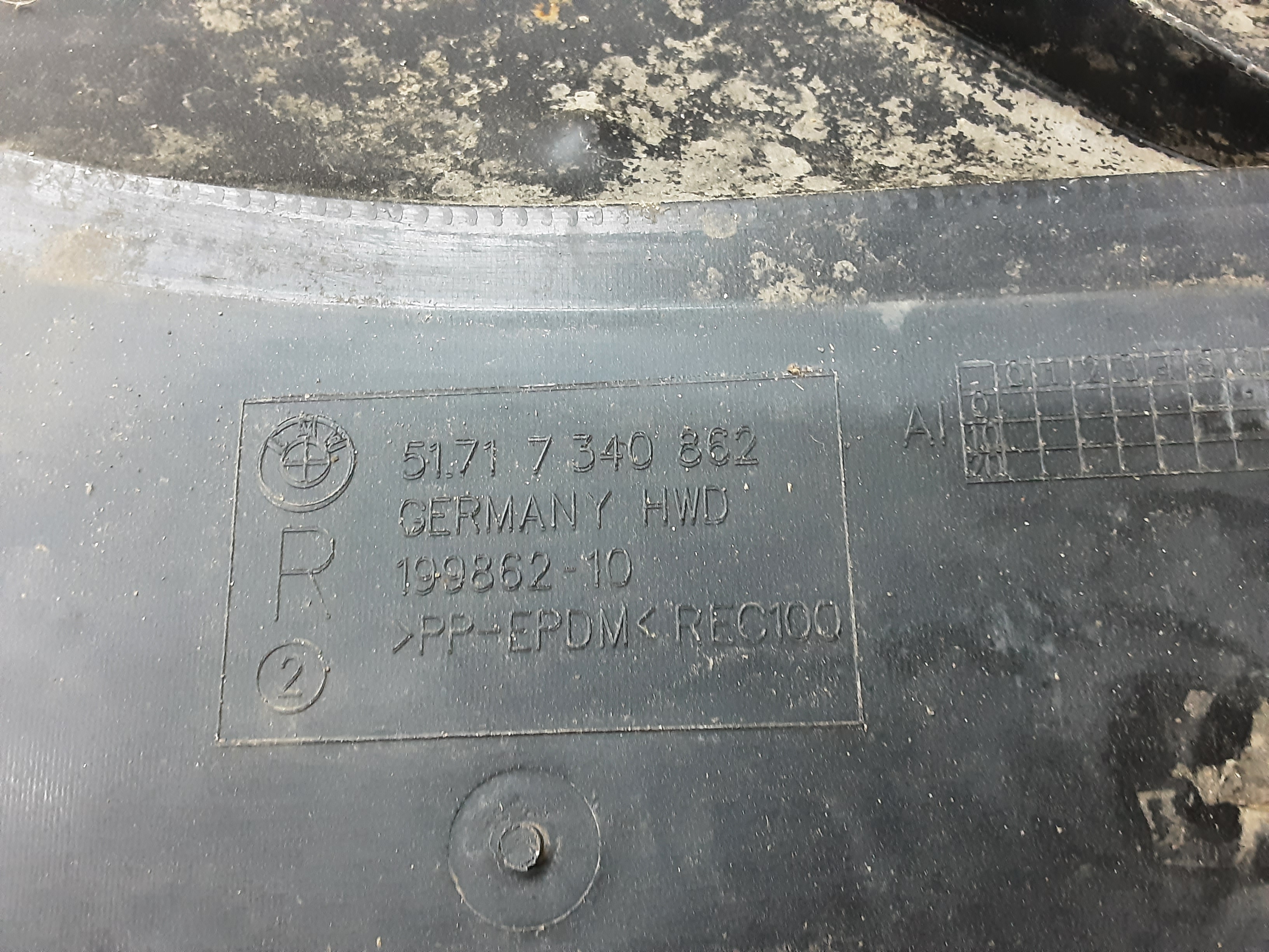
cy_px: 476
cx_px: 634
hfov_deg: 65.3
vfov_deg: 51.4
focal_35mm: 27
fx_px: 990
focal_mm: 2.91
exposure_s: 1/25
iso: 320
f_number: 1.9
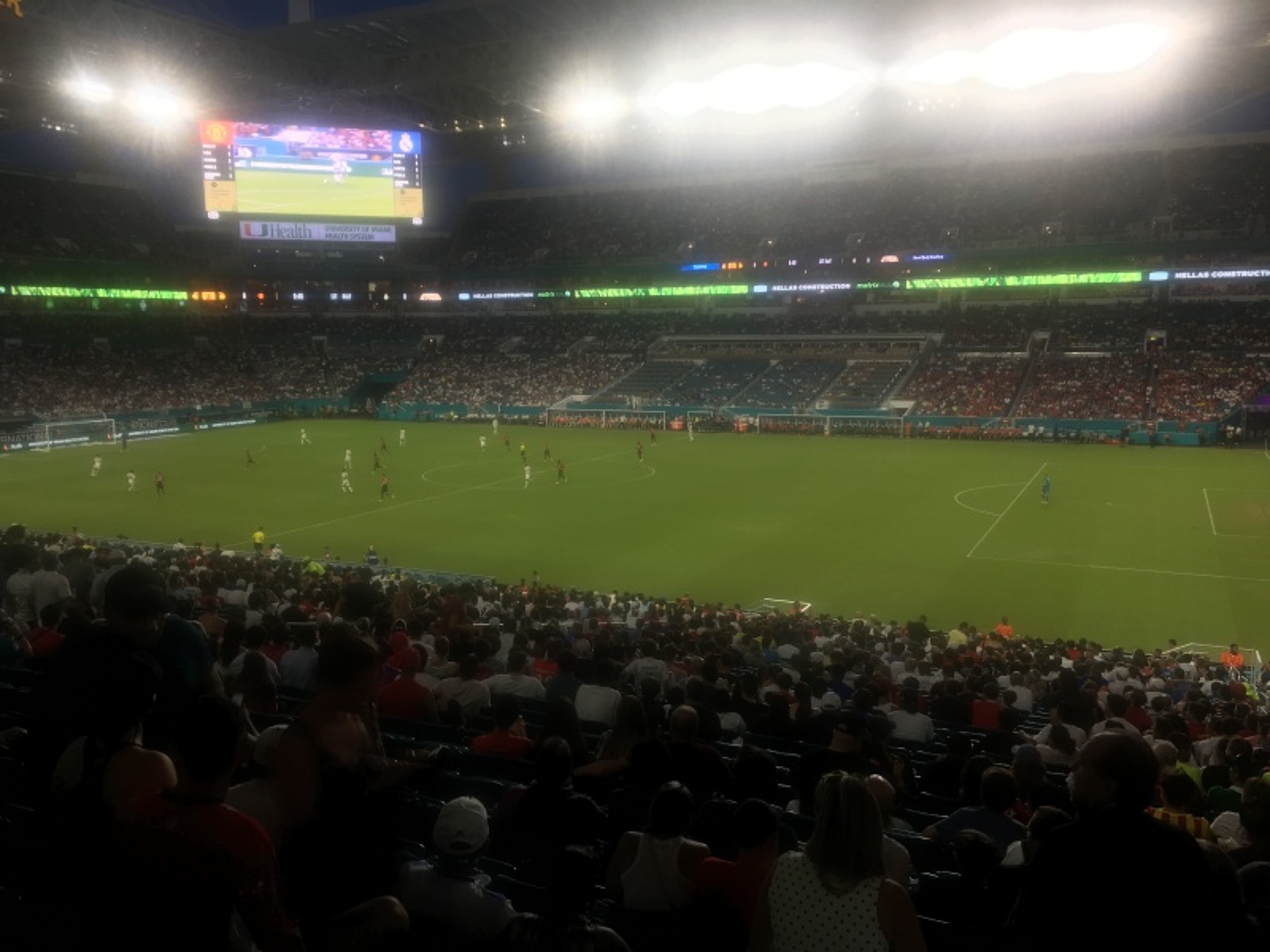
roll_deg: +1.3
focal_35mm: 29
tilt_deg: -7.3
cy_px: 476
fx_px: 1064
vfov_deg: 48.2
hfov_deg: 61.7
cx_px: 635
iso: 32
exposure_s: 1/120
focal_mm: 4.15
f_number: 2.2
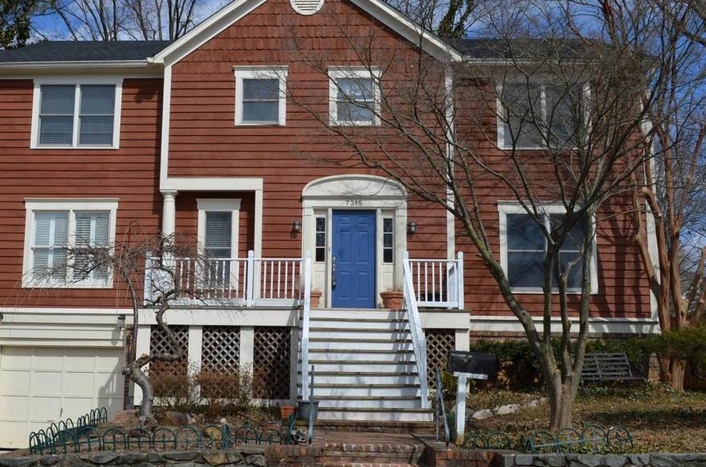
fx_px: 841
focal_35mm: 43
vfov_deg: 31.0
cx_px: 267
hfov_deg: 45.2
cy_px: 238
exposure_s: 1/320
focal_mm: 20
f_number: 9
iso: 100
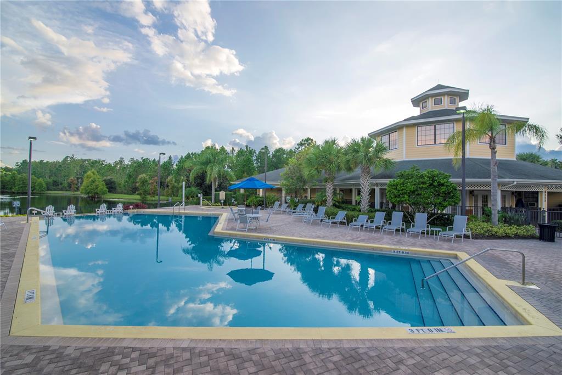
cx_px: 281
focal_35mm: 16
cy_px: 188
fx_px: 250
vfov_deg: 73.8
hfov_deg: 96.7
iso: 125
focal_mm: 16
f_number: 8
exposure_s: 1/80
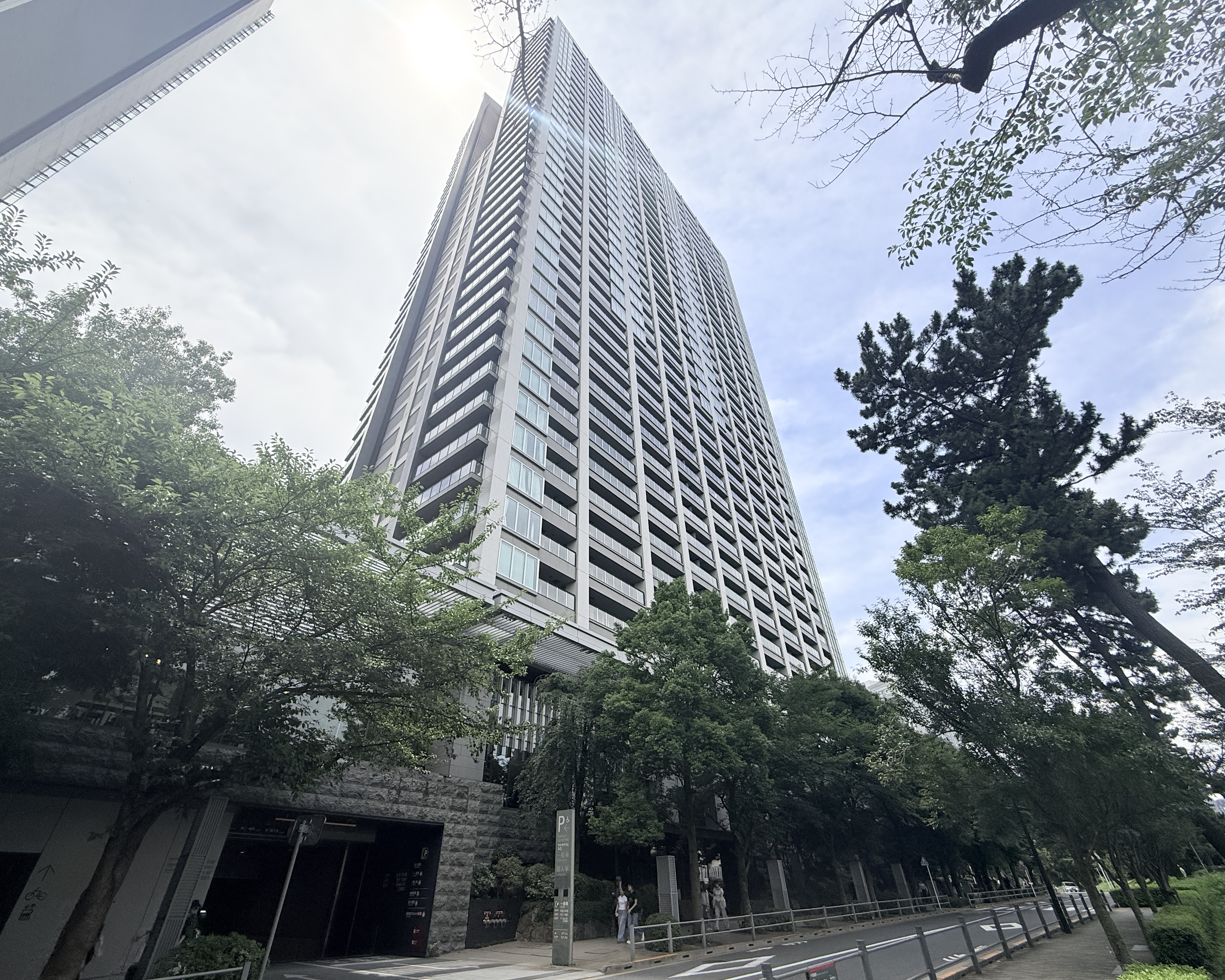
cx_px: 602
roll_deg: +0.5
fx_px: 544
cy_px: 489
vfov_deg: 84.0
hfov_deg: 96.8
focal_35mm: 15
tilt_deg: +37.2
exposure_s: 1/2410
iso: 50
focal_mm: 2.22
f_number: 2.2
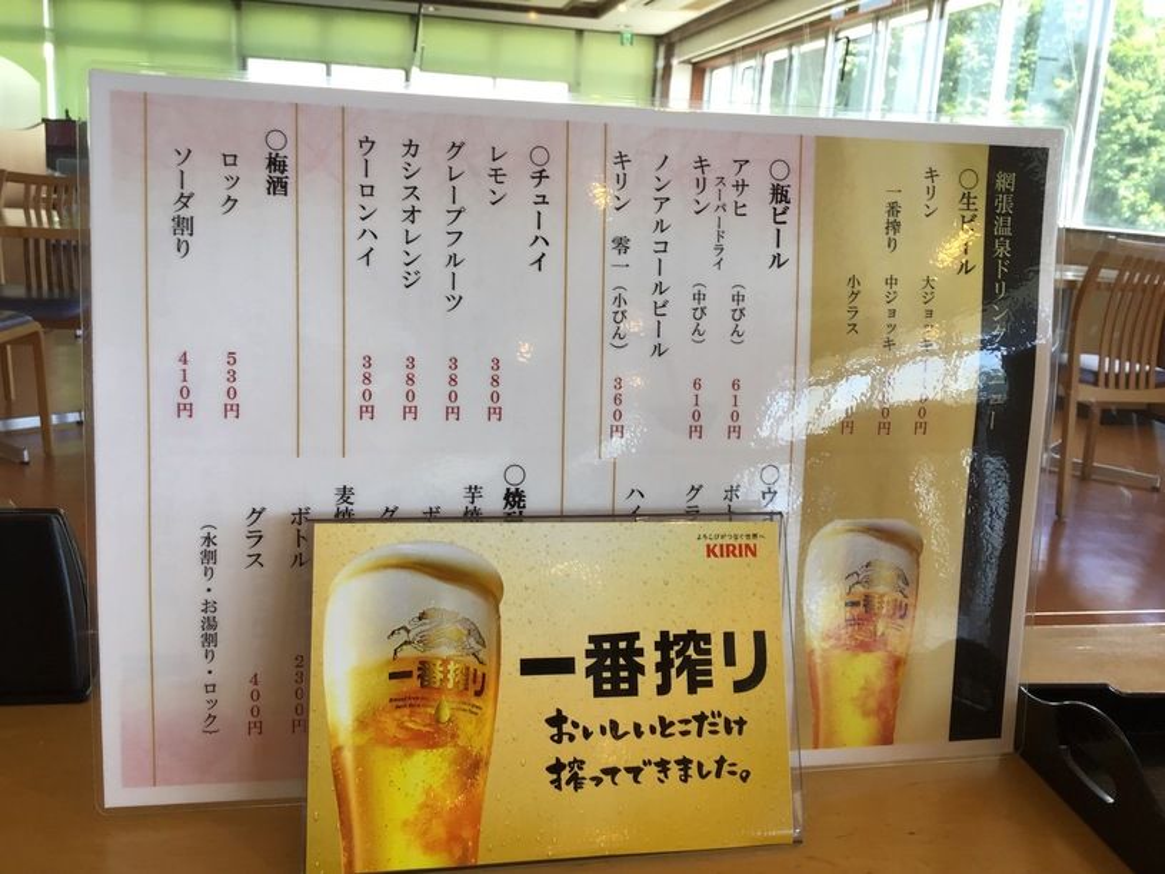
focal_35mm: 31
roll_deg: -4.5
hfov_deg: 58.4
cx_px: 582
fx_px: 1043
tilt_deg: -14.2
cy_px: 437
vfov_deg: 45.4
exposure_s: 1/60
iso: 25
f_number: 2.4
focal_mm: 3.3
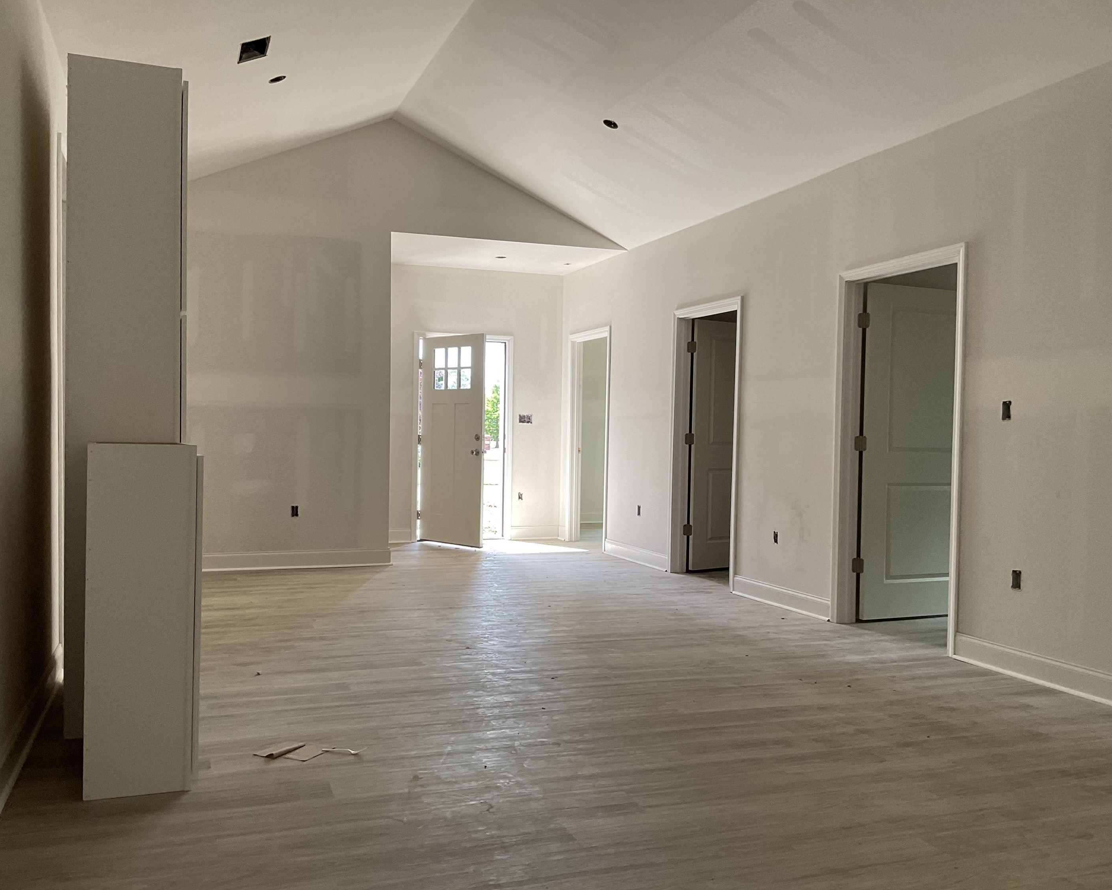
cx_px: 544
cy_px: 454
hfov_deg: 57.2
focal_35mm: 31
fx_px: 1020
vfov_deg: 47.1
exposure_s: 1/122
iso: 64
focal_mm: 3
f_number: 1.8
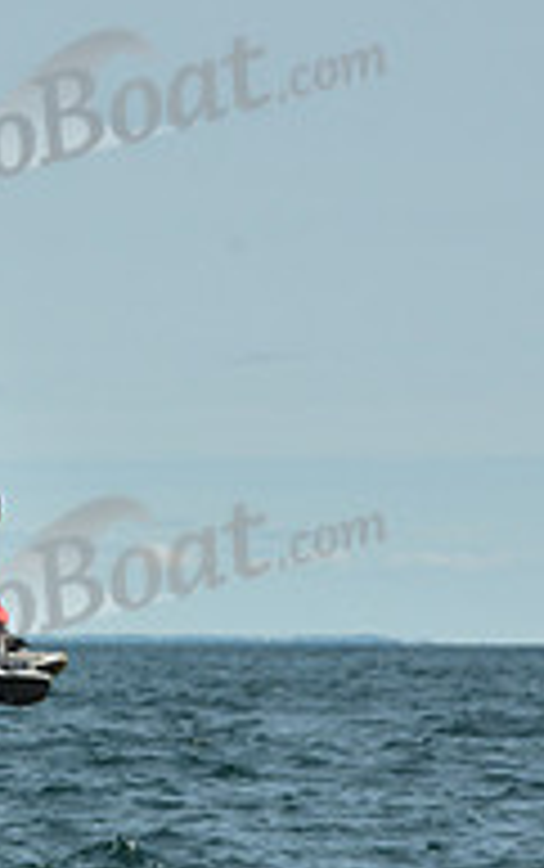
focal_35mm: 536
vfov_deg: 3.9
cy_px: 421
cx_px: -477
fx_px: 12686
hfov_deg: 2.4
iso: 320
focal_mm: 175
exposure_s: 1/1000
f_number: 10
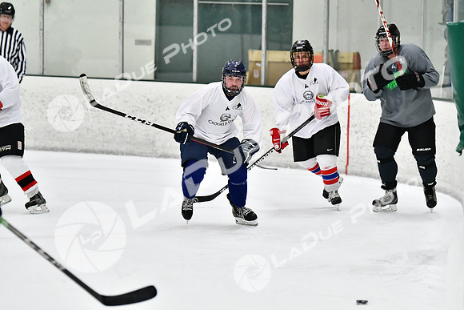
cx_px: 232
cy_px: 155
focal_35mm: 195
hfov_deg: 10.5
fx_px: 2514
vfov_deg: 7.0
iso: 6400
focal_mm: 130
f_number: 2.8
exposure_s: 1/2000
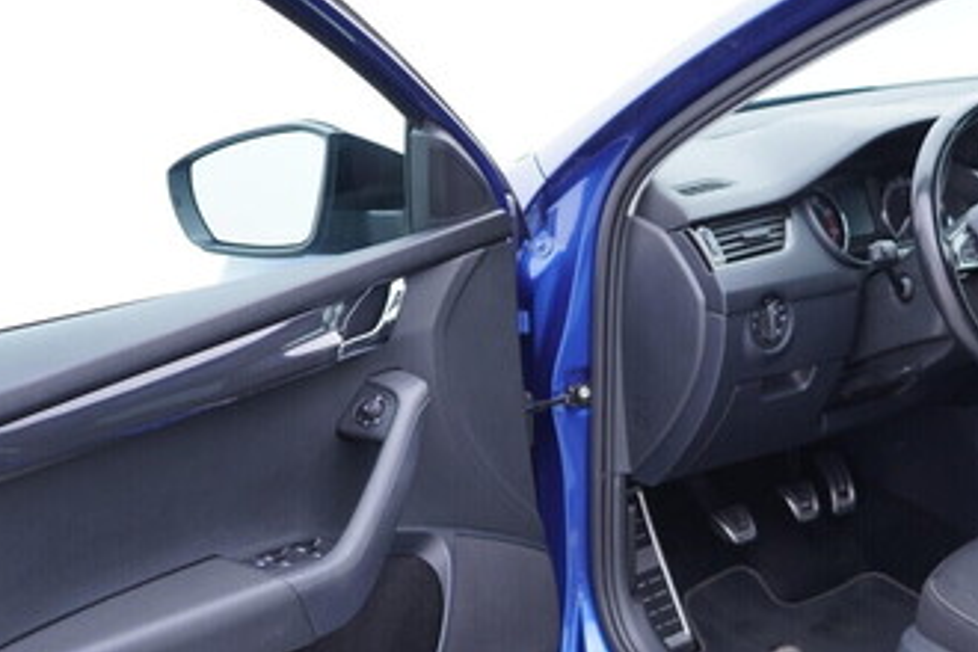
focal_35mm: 60
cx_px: 673
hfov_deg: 33.0
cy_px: 393
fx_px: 1630
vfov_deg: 22.6
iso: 200
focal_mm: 24
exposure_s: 1/40
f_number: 2.8
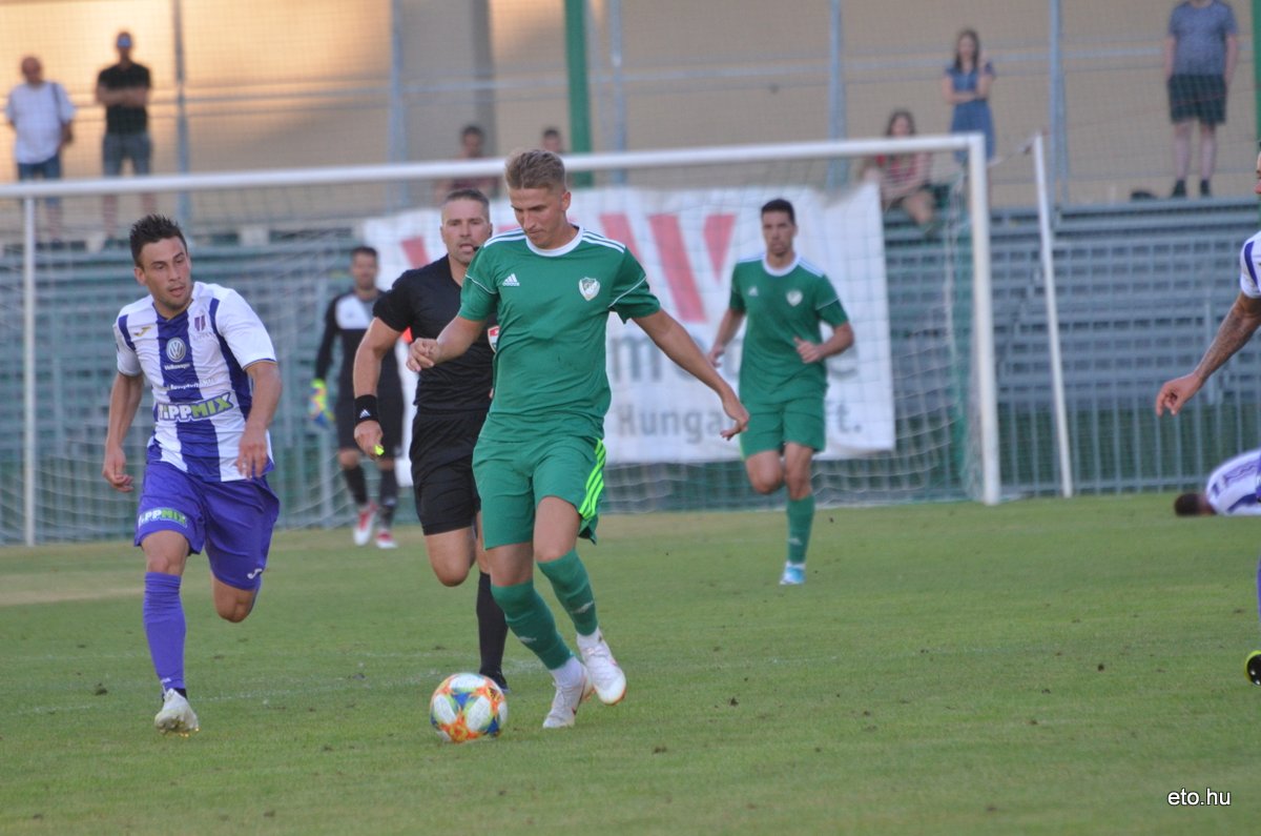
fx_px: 15731
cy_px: 418
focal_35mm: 450
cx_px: 630
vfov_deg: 3.0
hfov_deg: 4.6
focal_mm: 300
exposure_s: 1/800
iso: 1000
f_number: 5.6
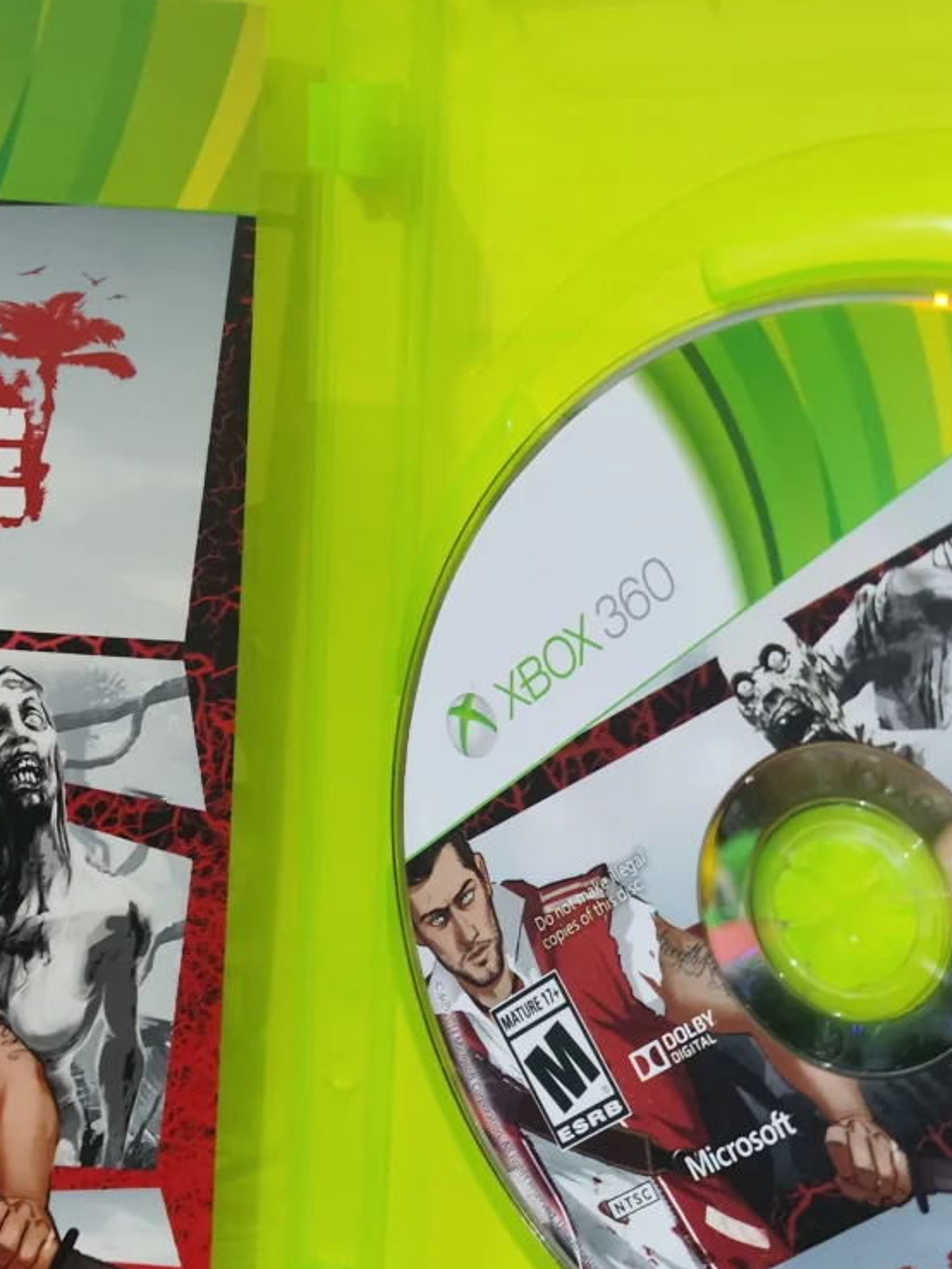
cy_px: 829
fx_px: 1906
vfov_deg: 36.5
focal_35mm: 52
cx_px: 345
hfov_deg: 27.9
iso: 625
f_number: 1.8
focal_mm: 4.68
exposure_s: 1/24
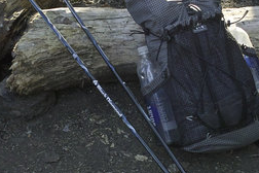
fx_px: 640
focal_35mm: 89
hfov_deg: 22.8
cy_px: 82
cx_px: 176
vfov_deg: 15.4
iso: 200
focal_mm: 16.6
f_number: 4
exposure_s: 1/30
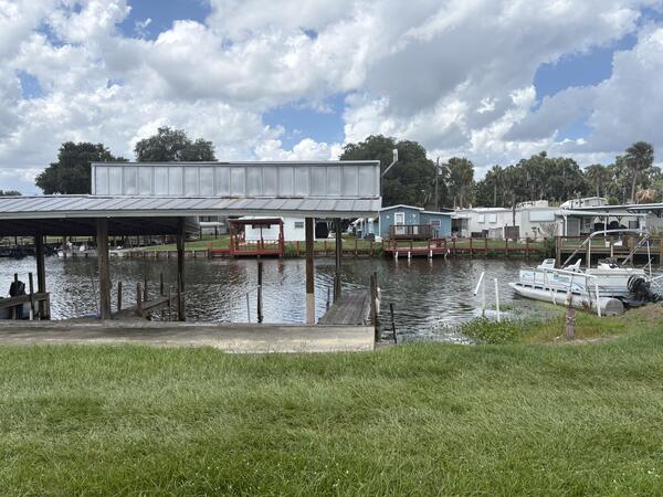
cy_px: 248
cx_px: 332
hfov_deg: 67.3
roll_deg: +1.3
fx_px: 498
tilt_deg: -2.3
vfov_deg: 53.1
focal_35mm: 26
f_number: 1.6
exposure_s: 1/3623
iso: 50
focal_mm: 5.96
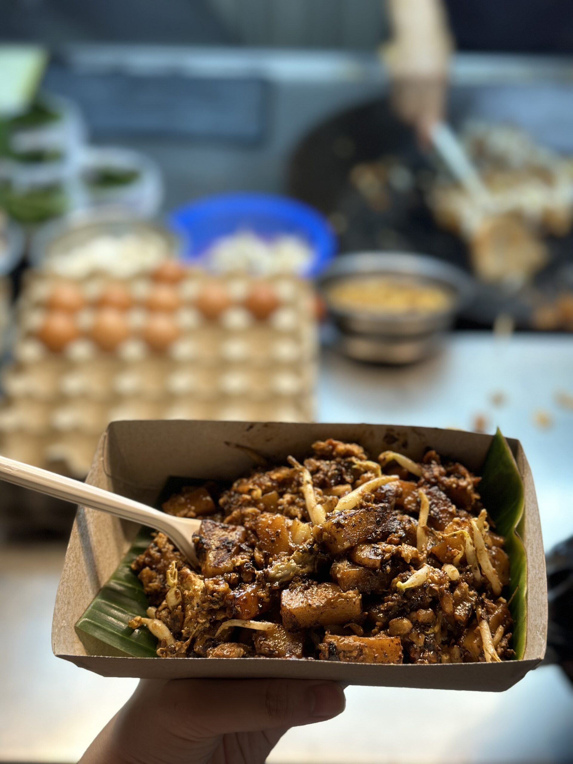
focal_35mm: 48
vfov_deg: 39.7
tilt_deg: -39.8
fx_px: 1059
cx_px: 286
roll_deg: +0.3
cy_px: 382
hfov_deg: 30.3
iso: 64
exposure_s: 1/50
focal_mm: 6.86
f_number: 1.78
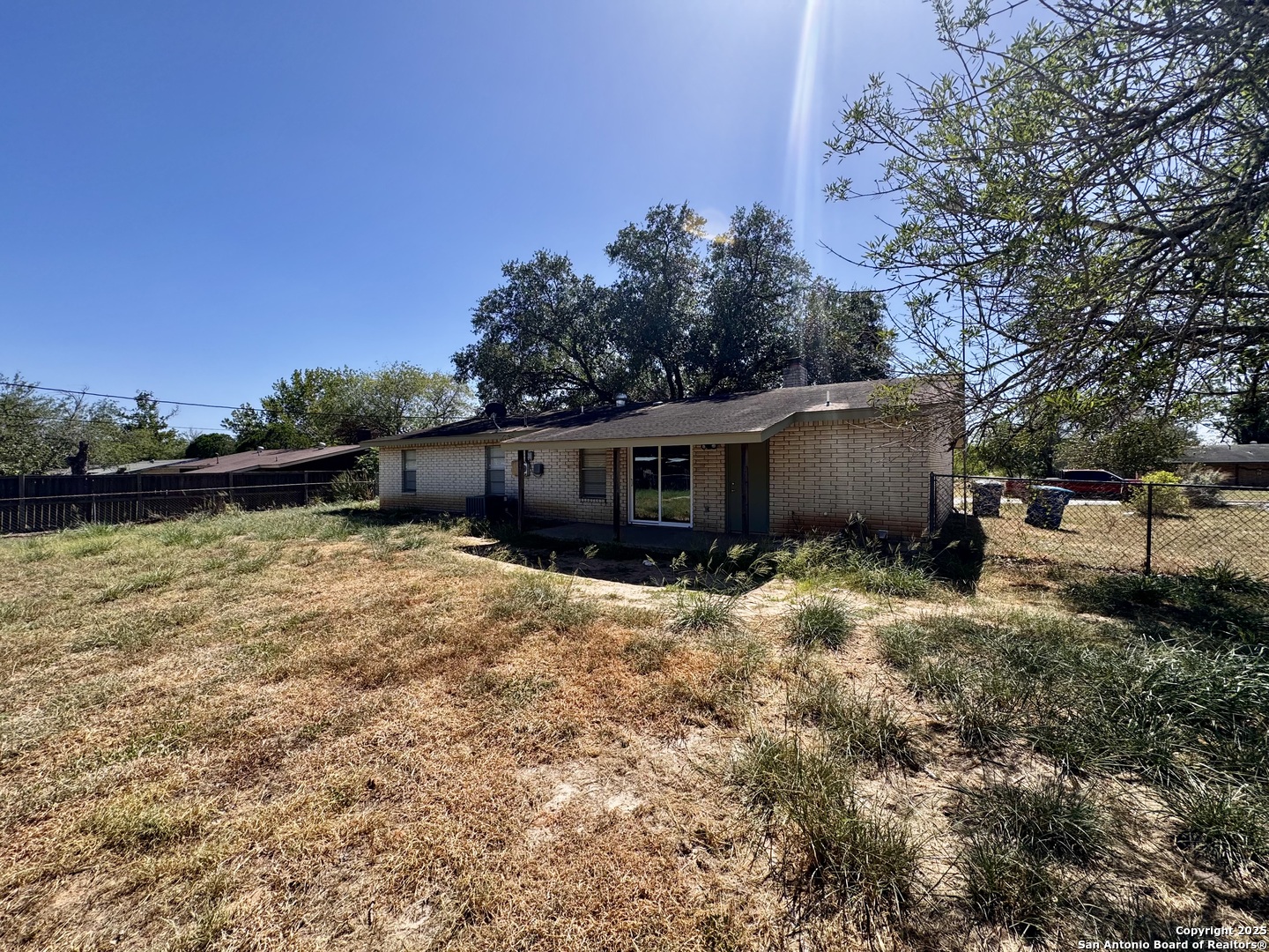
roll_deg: -0.2
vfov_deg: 85.7
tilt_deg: -0.7
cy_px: 476
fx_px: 513
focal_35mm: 14
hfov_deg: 102.1
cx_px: 634
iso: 50
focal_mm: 2.22
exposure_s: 1/1078
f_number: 2.2
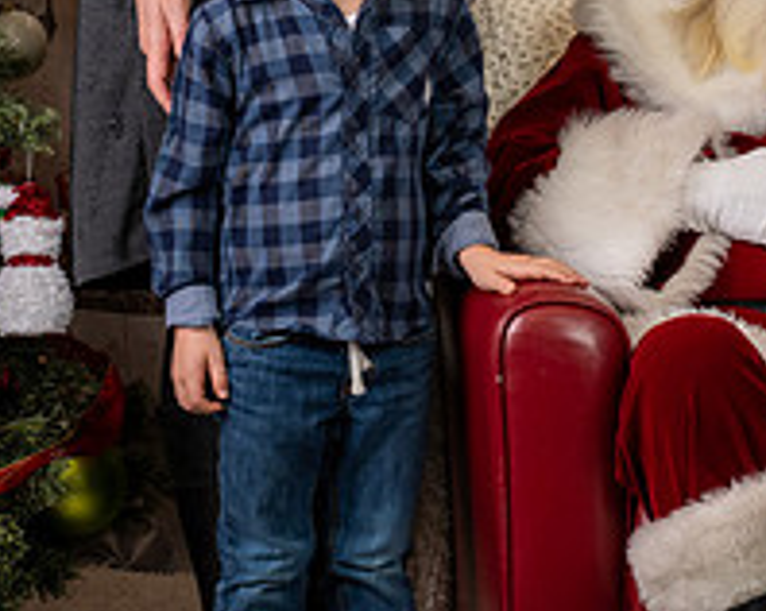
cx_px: 642
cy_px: 9
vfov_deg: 8.5
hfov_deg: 10.7
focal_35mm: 180
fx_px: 4077
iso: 100
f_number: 9
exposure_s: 1/100
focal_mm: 50
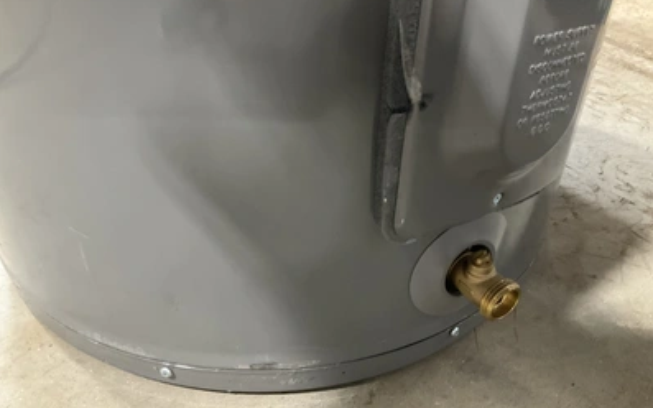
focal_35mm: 31
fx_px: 552
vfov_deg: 40.6
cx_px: 327
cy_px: 209
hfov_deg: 61.2
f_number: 1.8
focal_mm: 3
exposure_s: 1/37
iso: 320
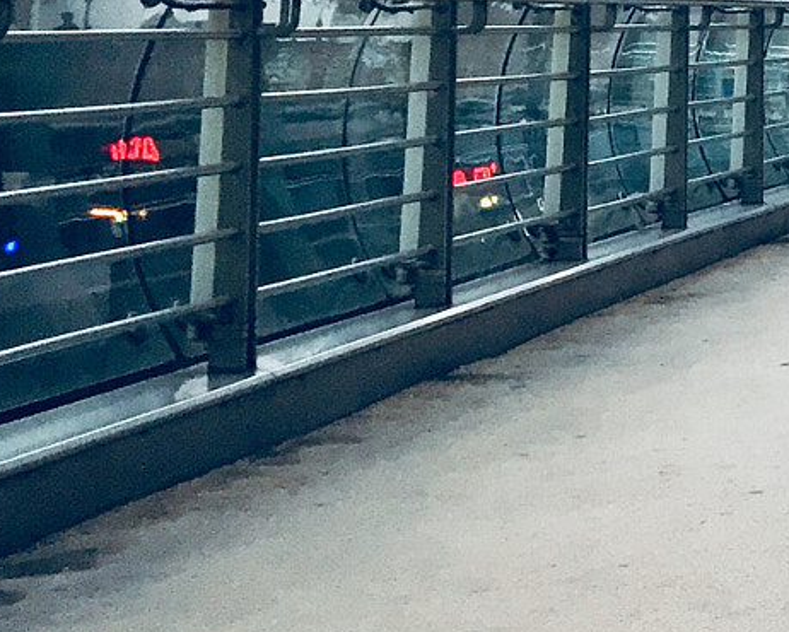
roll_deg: -1.2
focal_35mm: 98
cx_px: 1313
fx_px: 2289
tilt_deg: +1.4
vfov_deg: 15.2
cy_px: -99
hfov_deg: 16.9
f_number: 2.2
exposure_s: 1/40
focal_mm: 4.15
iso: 32
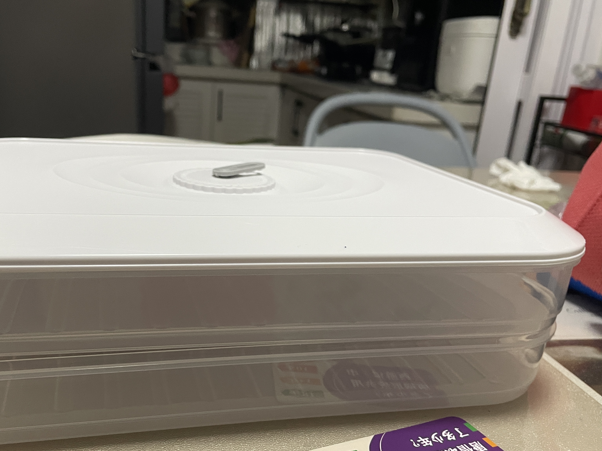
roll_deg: -3.9
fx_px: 591
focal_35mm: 34
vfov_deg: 41.5
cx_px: 248
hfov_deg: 53.7
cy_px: 278
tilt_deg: -19.8
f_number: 1.6
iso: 200
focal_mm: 4.2
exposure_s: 1/50
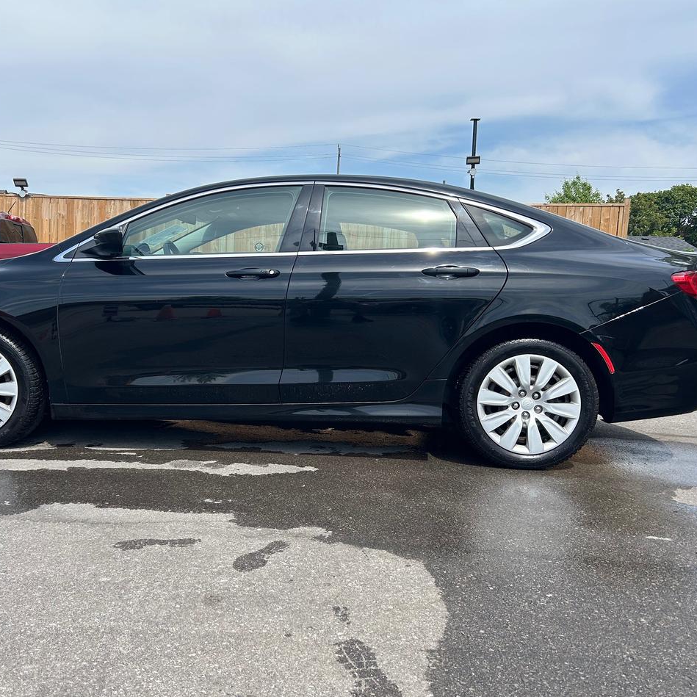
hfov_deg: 52.2
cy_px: 351
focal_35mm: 31
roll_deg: -1.9
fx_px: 706
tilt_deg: -5.2
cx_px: 283
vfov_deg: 52.5
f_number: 1.5
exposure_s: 1/3571
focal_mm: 5.7
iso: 50
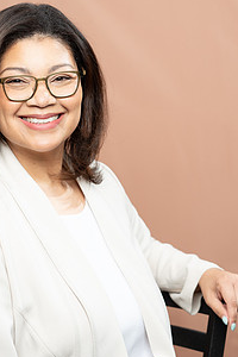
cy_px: 183
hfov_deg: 13.0
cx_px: 84
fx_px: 1041
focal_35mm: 105
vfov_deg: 19.5
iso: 320
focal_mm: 70
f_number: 4
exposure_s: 1/160
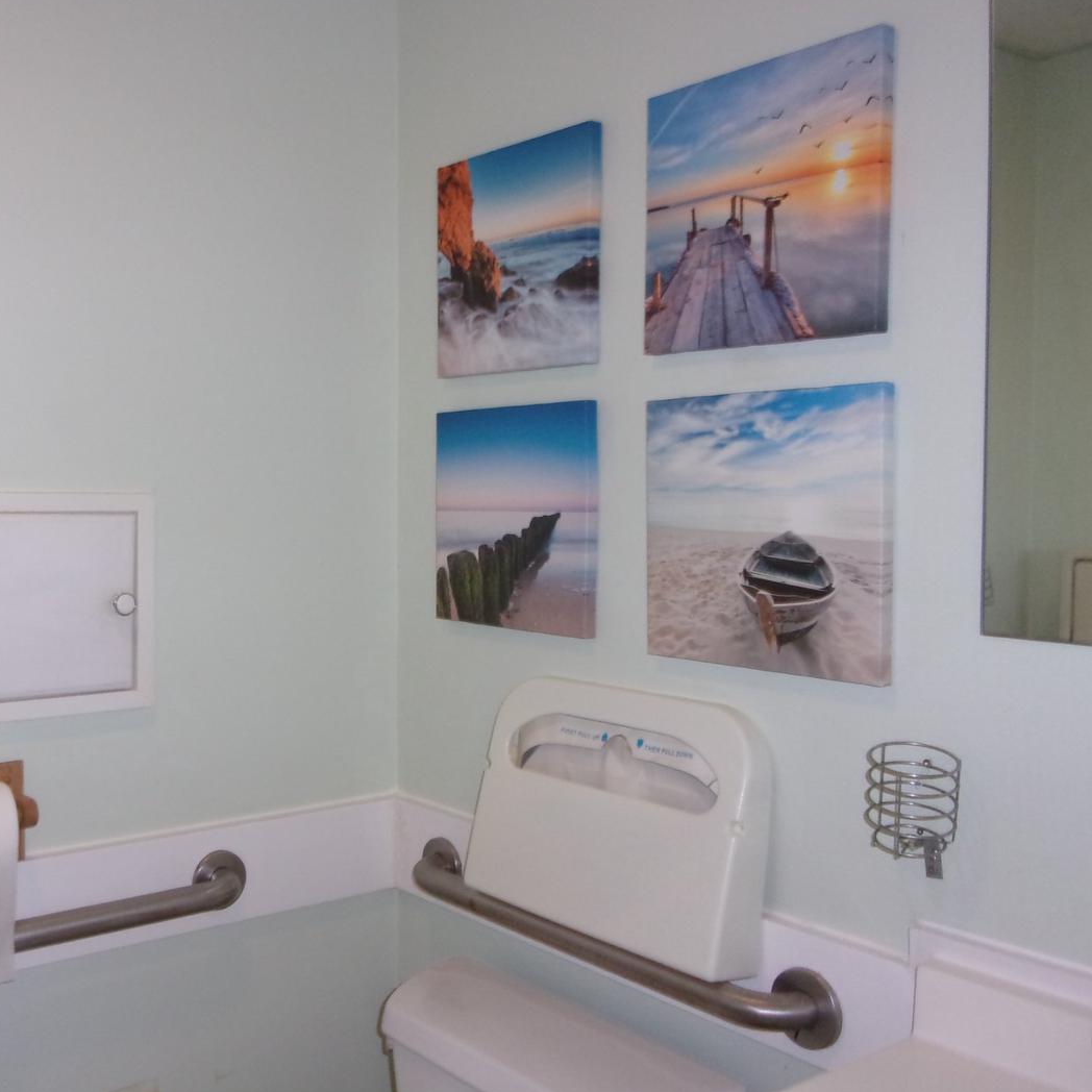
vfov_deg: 48.4
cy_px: 533
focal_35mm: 34
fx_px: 1213
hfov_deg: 47.5
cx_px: 343
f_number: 3.9
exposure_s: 1/34
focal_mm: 5.1
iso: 200
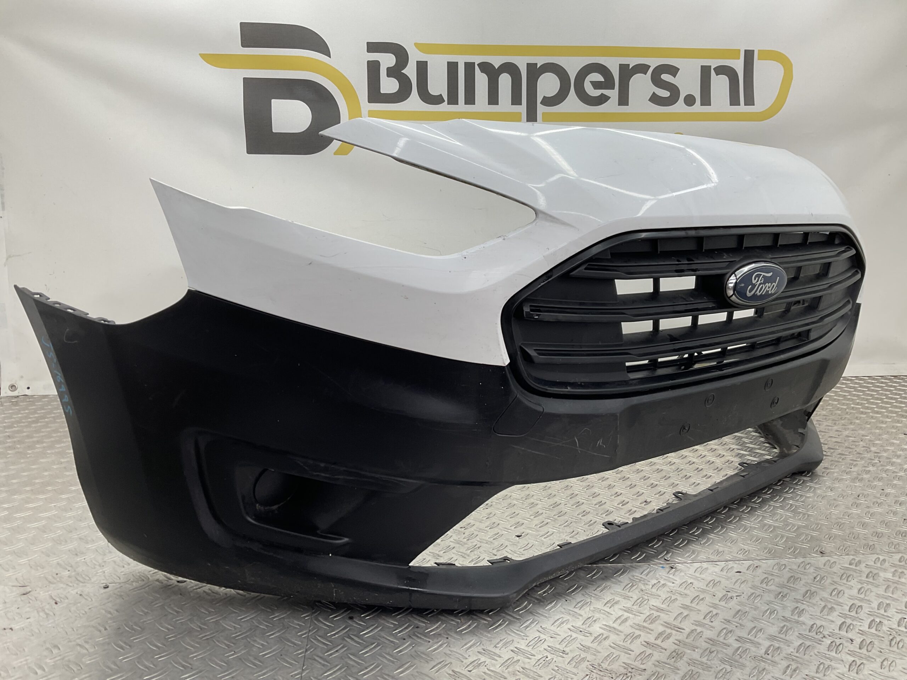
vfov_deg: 48.2
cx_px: 454
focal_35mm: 29
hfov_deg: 61.7
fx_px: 760
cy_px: 340
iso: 20
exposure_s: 1/100
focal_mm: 3
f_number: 1.8
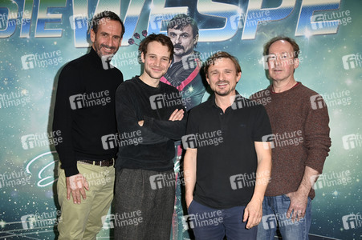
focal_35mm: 48
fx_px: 482
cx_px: 181
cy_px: 120
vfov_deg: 28.0
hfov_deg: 41.1
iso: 500
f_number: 5.6
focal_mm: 48
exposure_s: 1/250
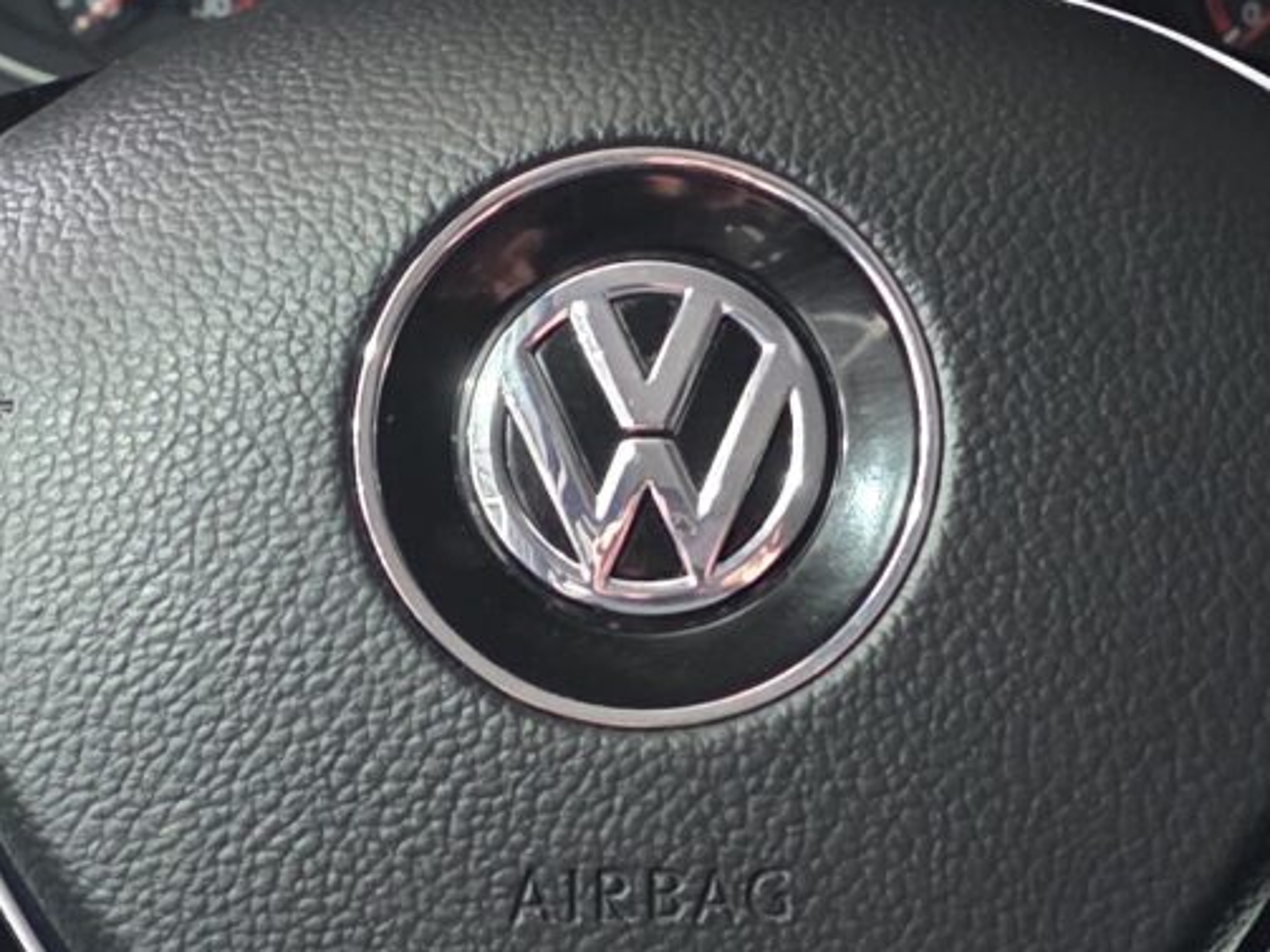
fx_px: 4291
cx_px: 644
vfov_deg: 12.7
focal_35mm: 117
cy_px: 394
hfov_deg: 16.8
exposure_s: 1/50
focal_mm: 6.3
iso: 1600
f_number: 1.7
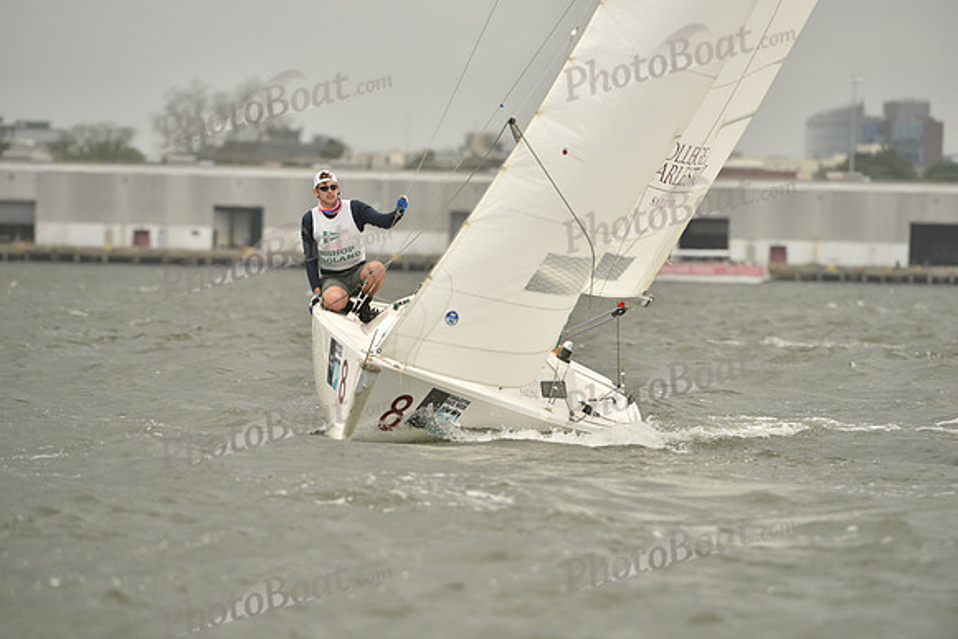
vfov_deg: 4.6
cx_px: 479
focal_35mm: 300
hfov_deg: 6.9
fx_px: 7985
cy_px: 320
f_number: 6.3
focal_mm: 300
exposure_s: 1/1250
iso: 320
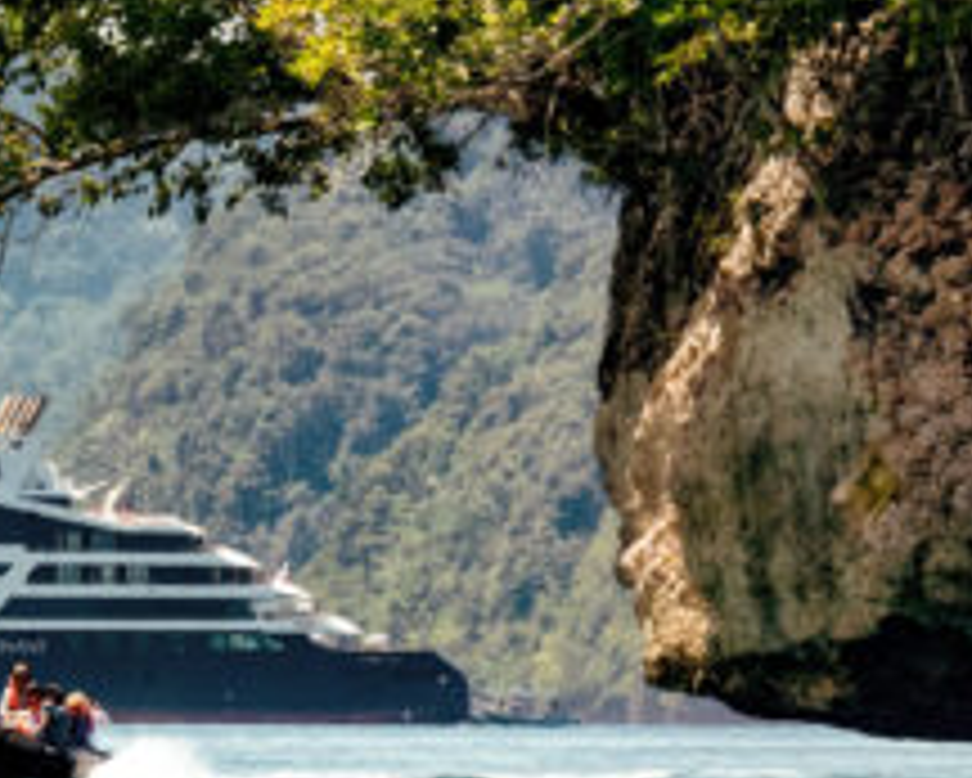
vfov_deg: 1.9
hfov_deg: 2.4
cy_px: 227
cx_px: 40
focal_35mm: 822
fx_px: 23658
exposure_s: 1/500
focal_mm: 185
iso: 500
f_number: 16
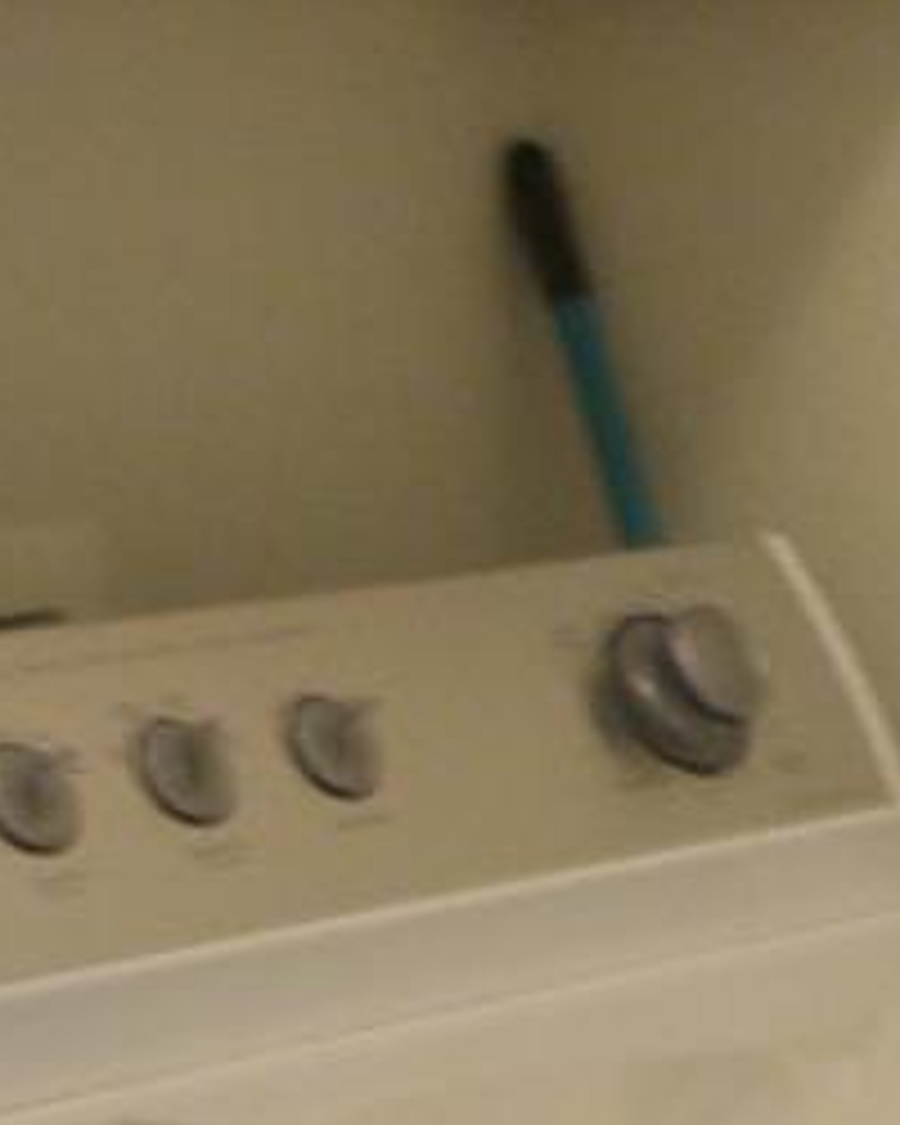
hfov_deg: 9.7
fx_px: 5061
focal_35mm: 152
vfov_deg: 12.7
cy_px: 342
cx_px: 1562
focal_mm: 6.2
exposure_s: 1/10
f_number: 2.7
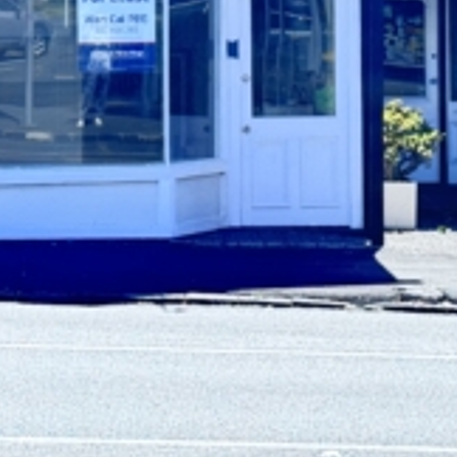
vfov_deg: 11.2
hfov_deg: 11.4
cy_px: -99
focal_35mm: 153
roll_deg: +0.2
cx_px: 257
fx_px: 2285
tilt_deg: +2.2
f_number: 1.78
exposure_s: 1/1637
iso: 64
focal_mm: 6.76
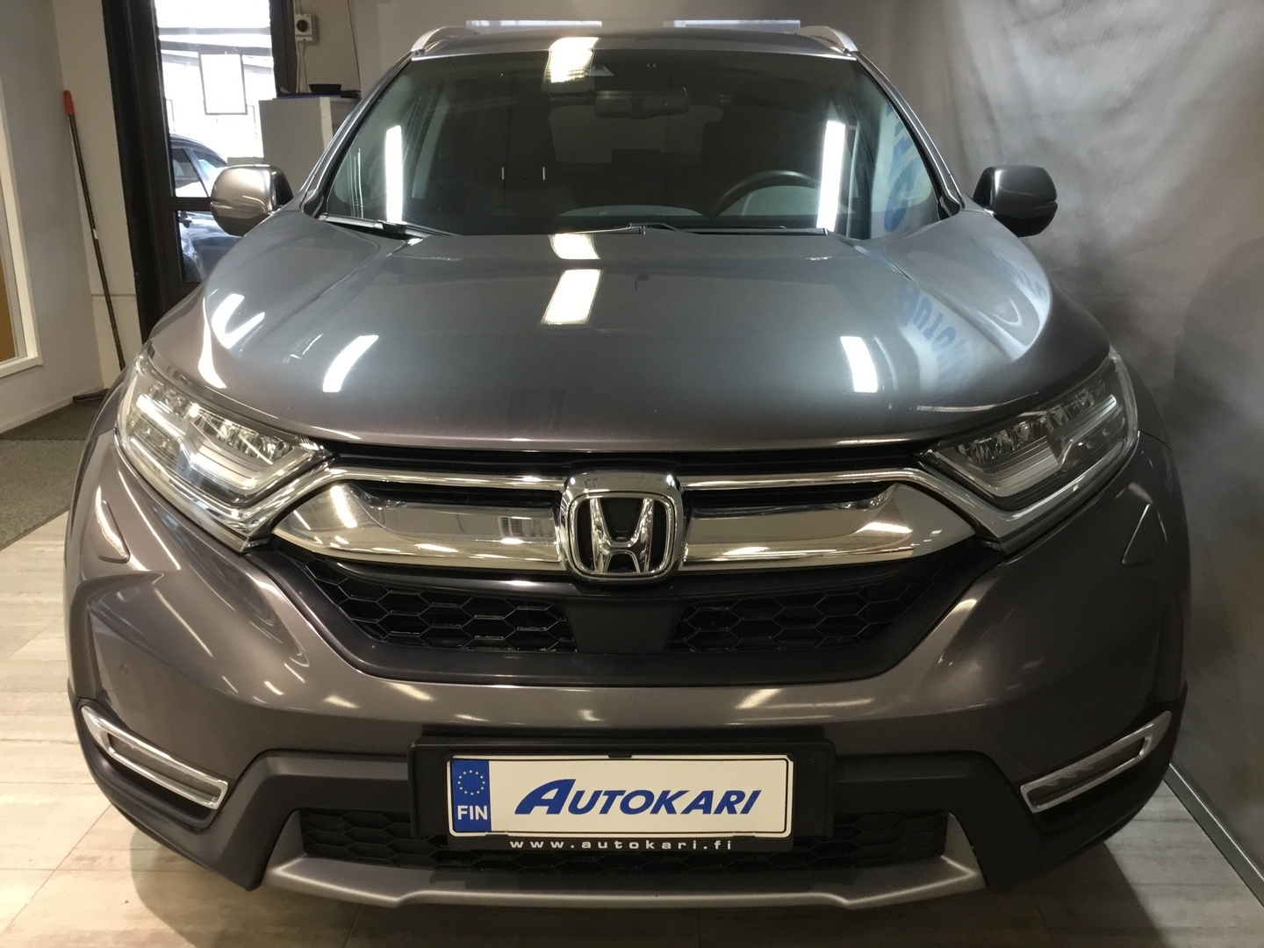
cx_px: 632
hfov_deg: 58.4
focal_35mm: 31
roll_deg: +1.3
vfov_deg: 45.4
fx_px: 1132
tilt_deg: -15.9
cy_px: 474
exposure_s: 1/33
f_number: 2.4
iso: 125
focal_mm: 3.3
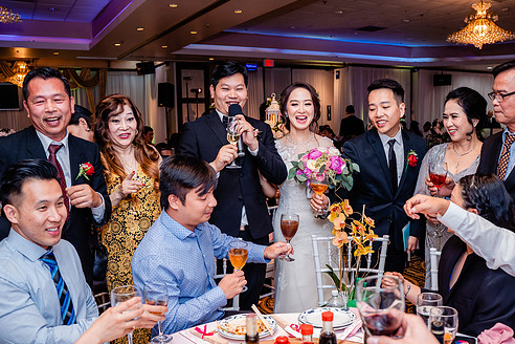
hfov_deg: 57.1
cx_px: 279
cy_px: 194
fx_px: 472
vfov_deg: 39.9
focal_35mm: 33
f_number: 4.5
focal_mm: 28
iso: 1250
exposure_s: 1/250
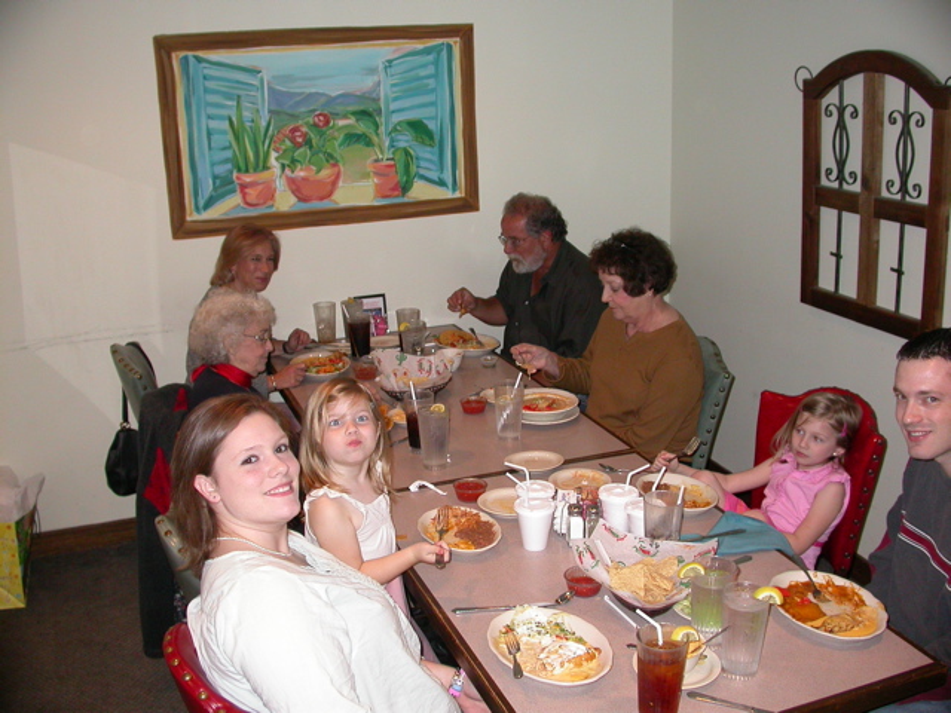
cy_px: 356
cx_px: 476
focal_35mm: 38
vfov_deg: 37.7
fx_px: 1044
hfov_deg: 49.0
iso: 200
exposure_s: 1/60
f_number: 2.6
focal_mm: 7.85
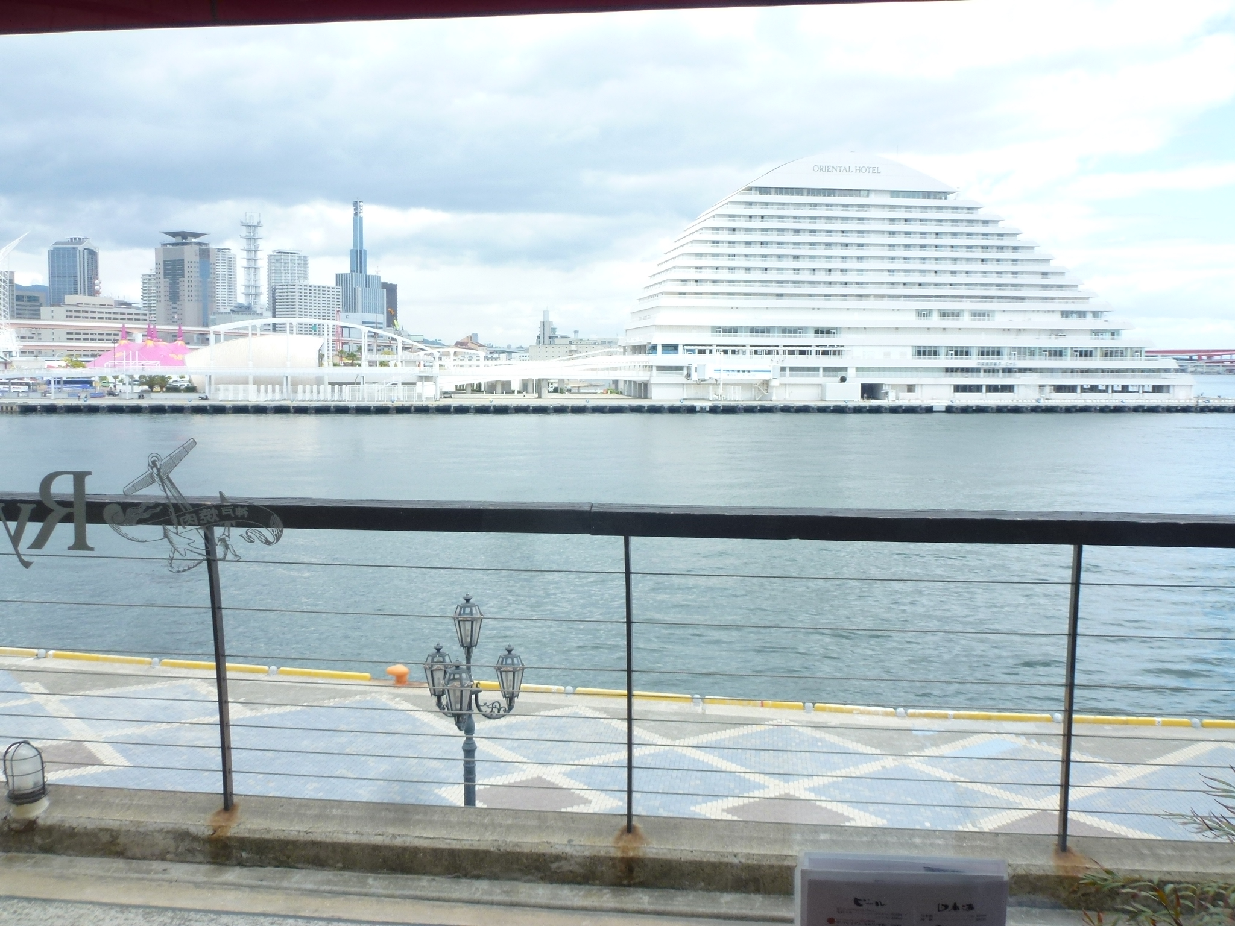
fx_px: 1177
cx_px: 618
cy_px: 463
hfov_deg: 55.4
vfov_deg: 42.9
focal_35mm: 33
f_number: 3.6
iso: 100
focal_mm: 5.9
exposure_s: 1/400
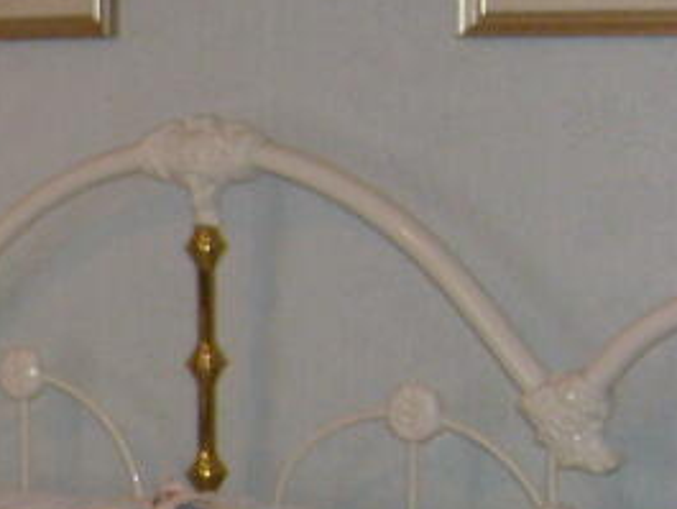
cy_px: 624
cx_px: -542
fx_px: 2641
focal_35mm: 135
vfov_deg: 10.8
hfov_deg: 13.2
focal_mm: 5.8
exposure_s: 1/45
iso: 100
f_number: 2.8
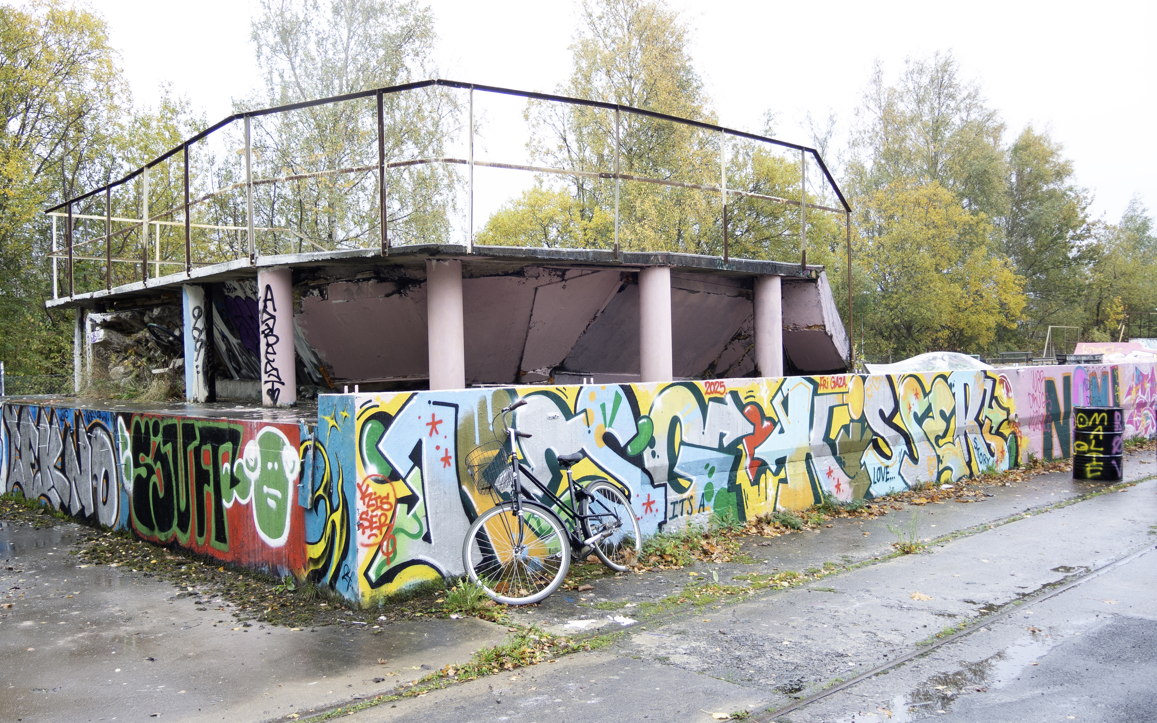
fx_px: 1009
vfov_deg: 39.4
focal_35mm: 32
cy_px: 371
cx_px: 540
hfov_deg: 59.6
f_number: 2
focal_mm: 6
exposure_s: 1/160
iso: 80
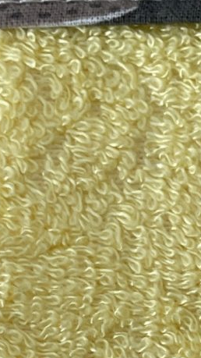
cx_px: 499
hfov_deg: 7.2
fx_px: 1498
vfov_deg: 13.1
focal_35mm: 158
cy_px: 494
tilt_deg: -79.0
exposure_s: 1/121
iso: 50
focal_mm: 4.2
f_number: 1.6
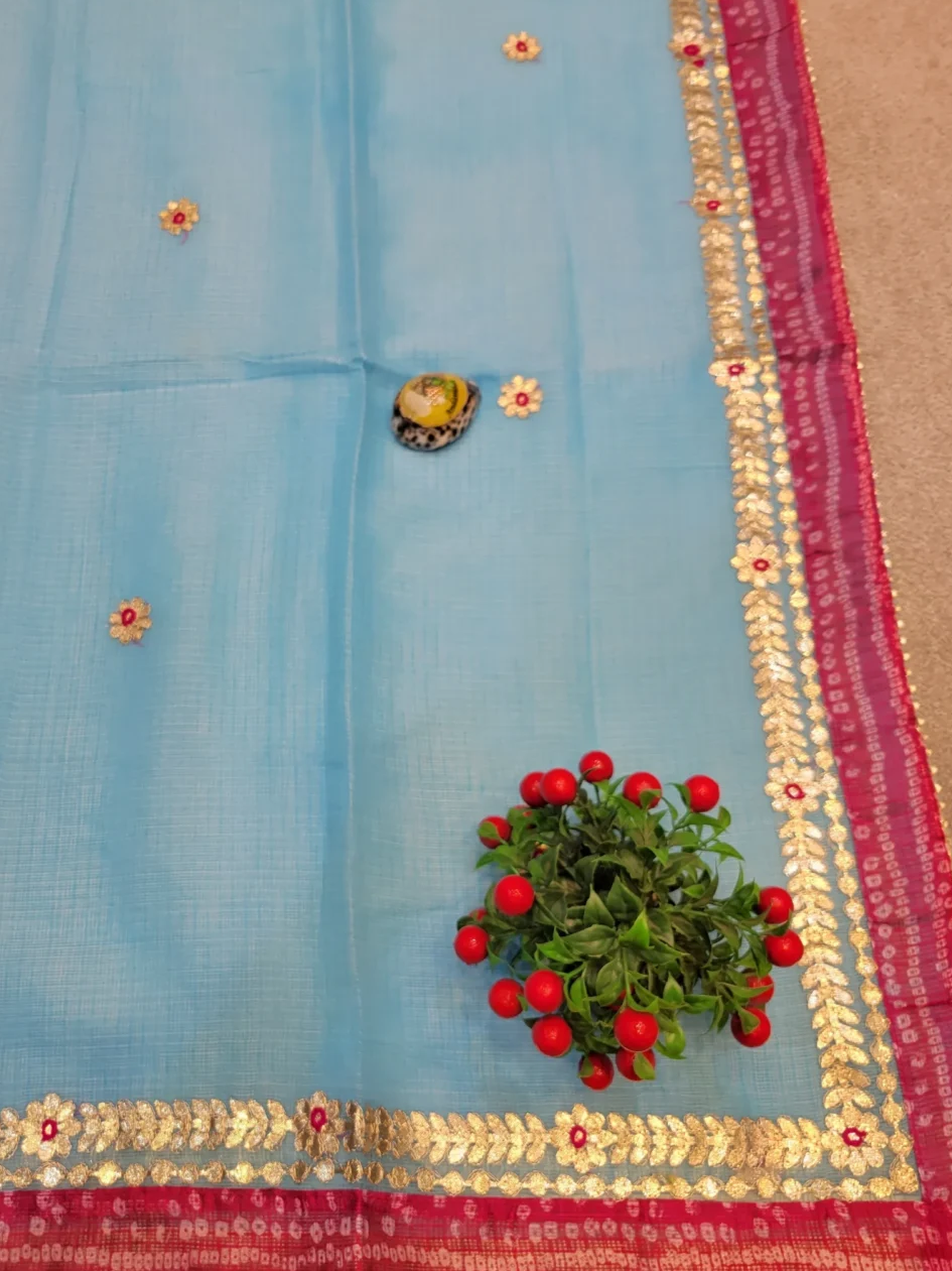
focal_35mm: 33
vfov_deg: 55.3
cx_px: 387
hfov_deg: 42.7
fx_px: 1211
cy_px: 595
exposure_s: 1/350
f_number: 1.8
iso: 40
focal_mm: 5.4
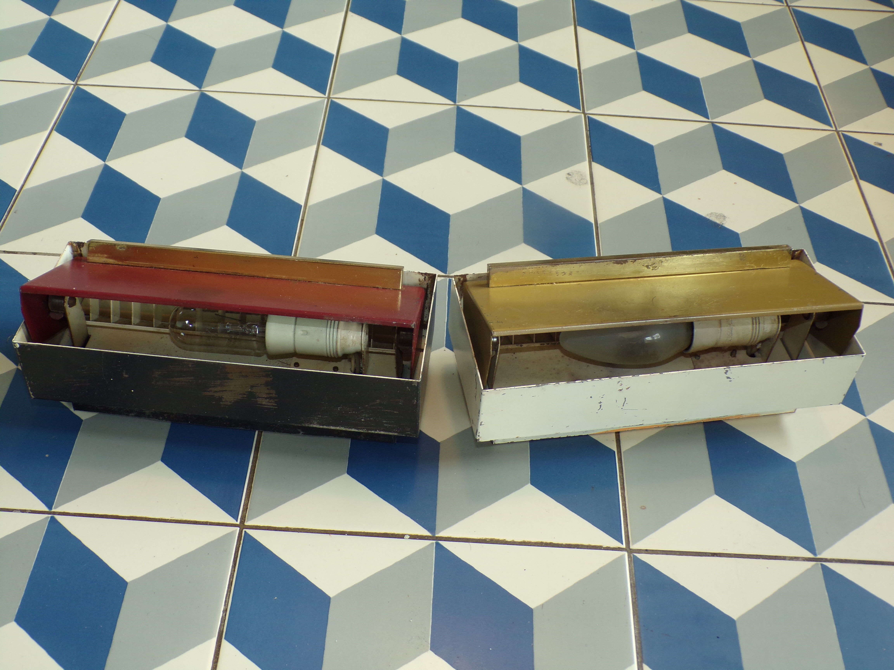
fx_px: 956
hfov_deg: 50.1
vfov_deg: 38.7
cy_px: 335
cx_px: 447
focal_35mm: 37
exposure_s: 1/34
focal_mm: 6.6
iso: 125
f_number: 3.3
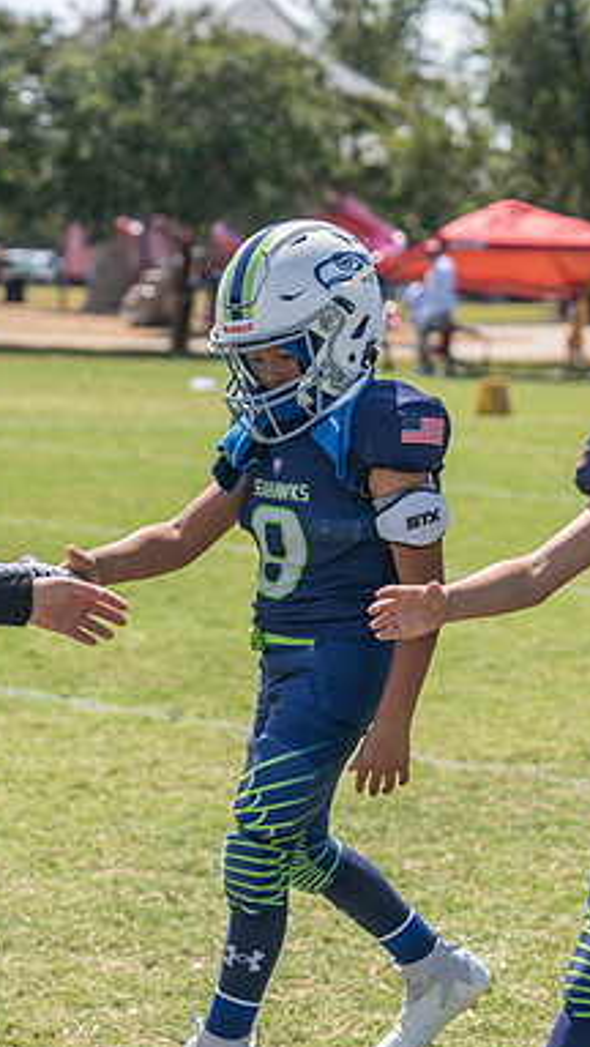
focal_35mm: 111
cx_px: 188
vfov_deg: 19.3
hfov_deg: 10.9
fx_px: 3081
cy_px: 524
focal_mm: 70
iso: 100
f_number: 3.5
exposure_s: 1/640
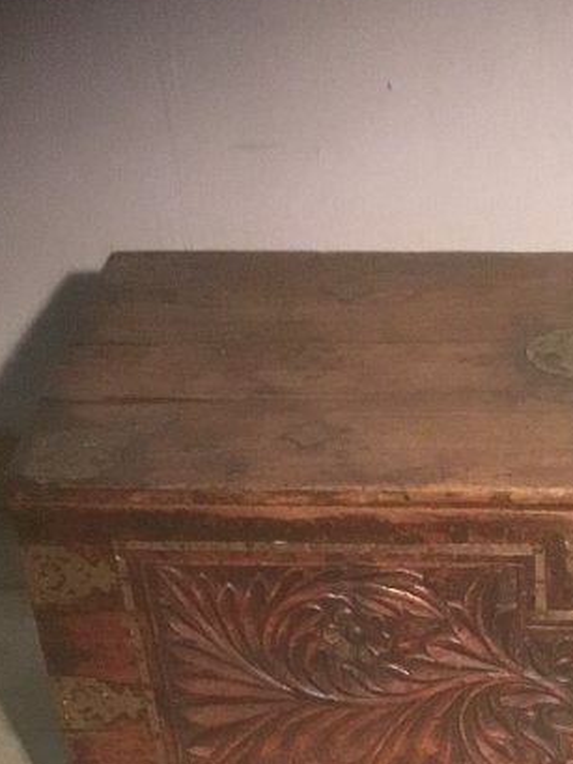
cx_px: 560
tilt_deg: -41.0
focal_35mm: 91
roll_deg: +0.2
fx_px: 2007
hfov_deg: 16.0
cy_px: 943
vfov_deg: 20.1
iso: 200
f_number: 2.4
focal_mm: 3.3
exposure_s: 1/25
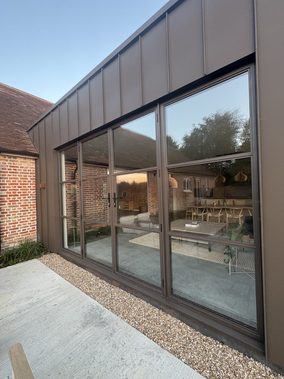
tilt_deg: +1.0
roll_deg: +1.6
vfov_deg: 98.2
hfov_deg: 81.7
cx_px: 138
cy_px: 192
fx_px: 164
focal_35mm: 15
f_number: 2.2
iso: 200
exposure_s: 1/99
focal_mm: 2.22
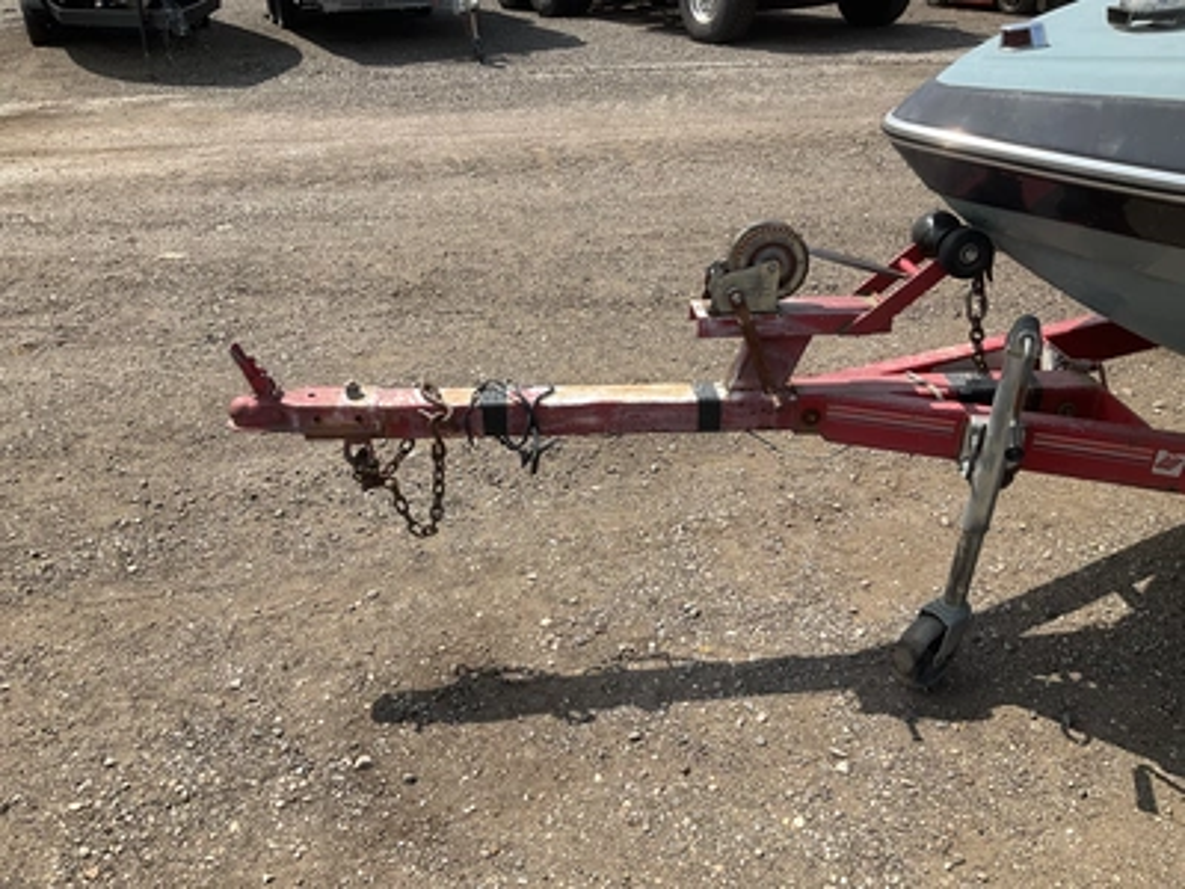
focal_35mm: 29
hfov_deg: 61.7
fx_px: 993
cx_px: 592
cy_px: 444
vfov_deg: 48.2
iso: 25
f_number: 1.8
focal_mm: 3
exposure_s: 1/1534
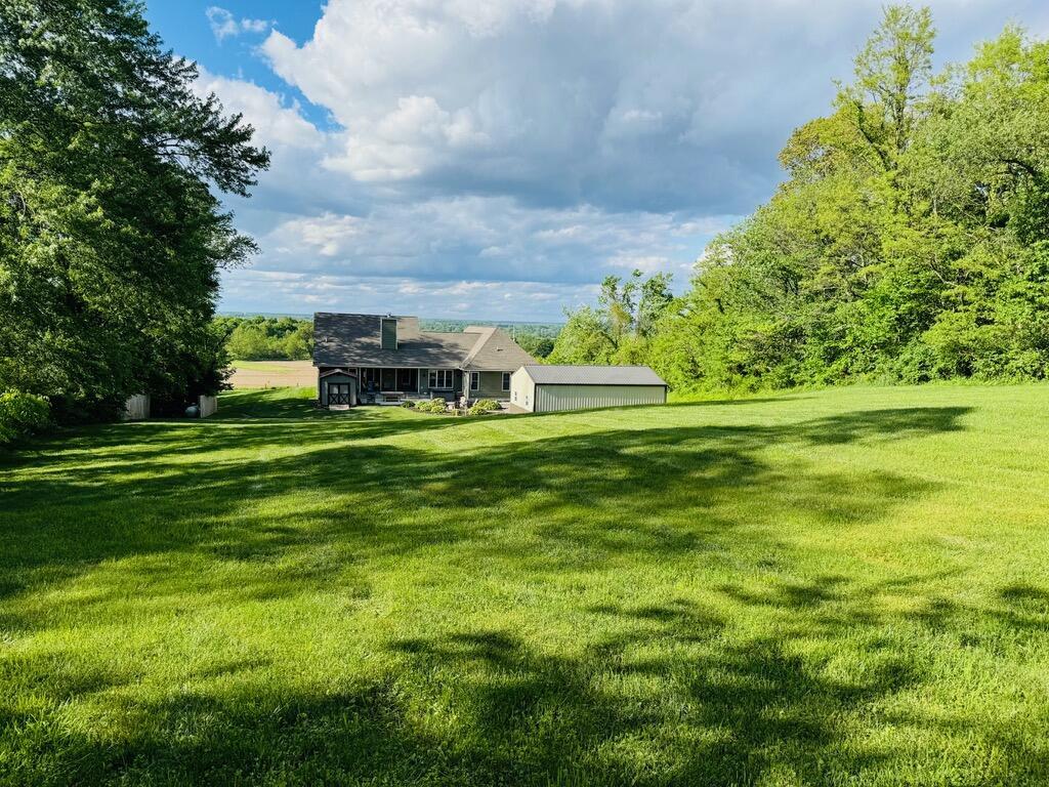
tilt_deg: -6.7
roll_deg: -1.7
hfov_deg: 71.6
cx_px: 524
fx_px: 727
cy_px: 394
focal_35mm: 24
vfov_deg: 56.8
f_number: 1.78
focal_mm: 6.76
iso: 80
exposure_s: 1/2959
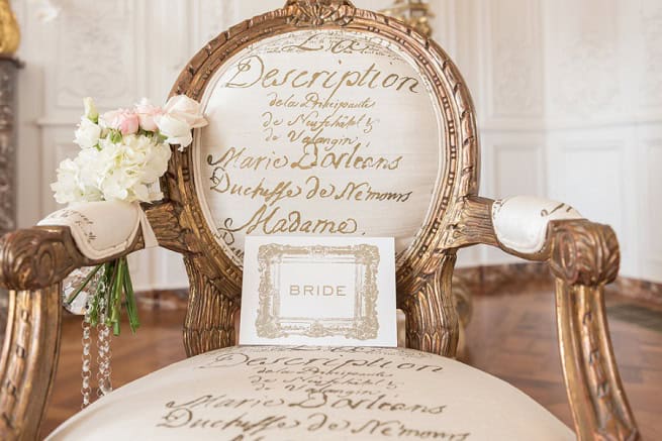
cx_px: 331
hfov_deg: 58.7
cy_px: 220
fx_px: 589
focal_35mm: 32
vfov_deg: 41.1
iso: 200
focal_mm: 32
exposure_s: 1/80
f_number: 3.5
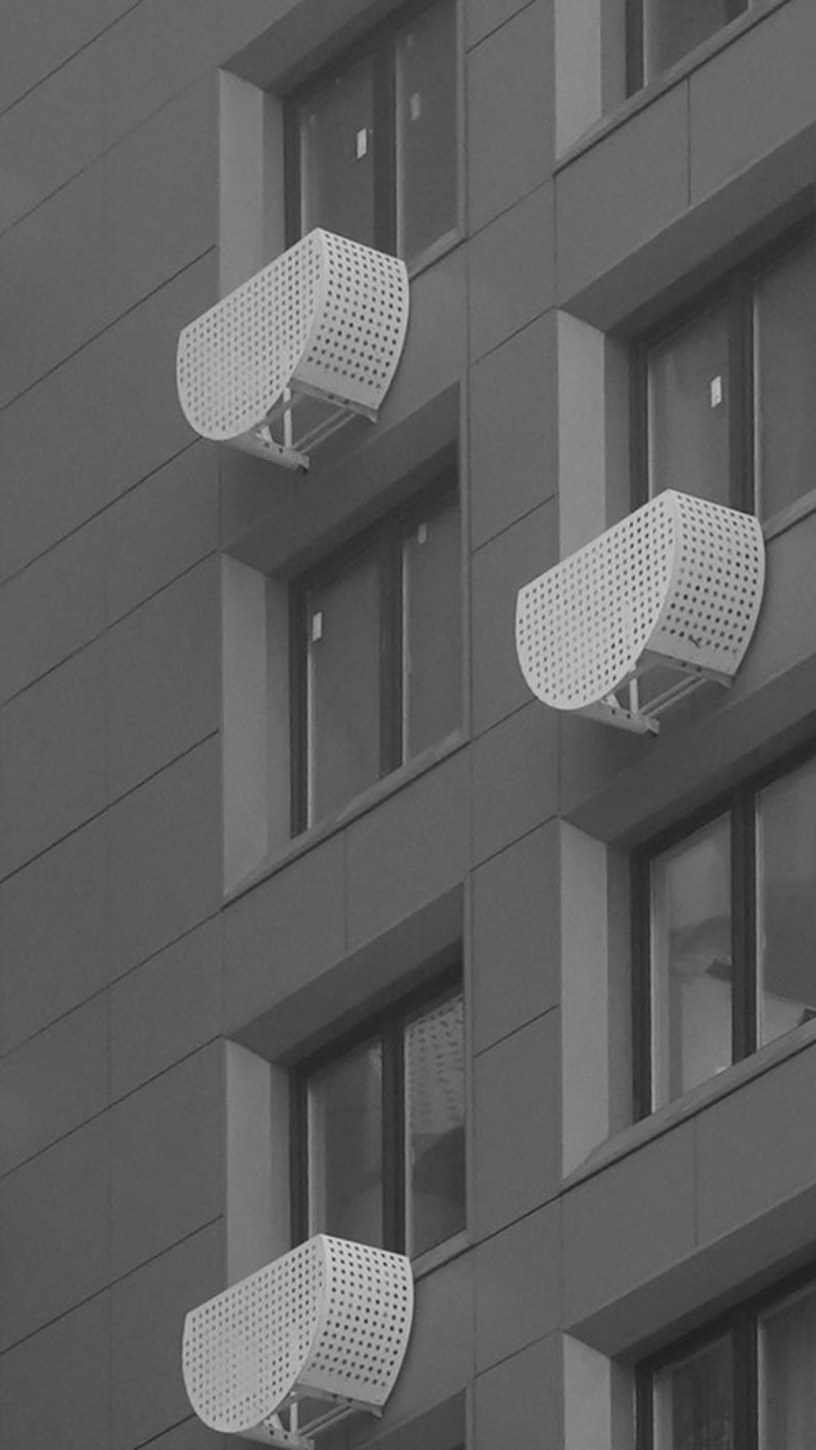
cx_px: -686
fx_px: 8963
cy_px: 954
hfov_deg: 5.1
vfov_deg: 9.2
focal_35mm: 233
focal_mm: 51
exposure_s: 1/125
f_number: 10
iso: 800
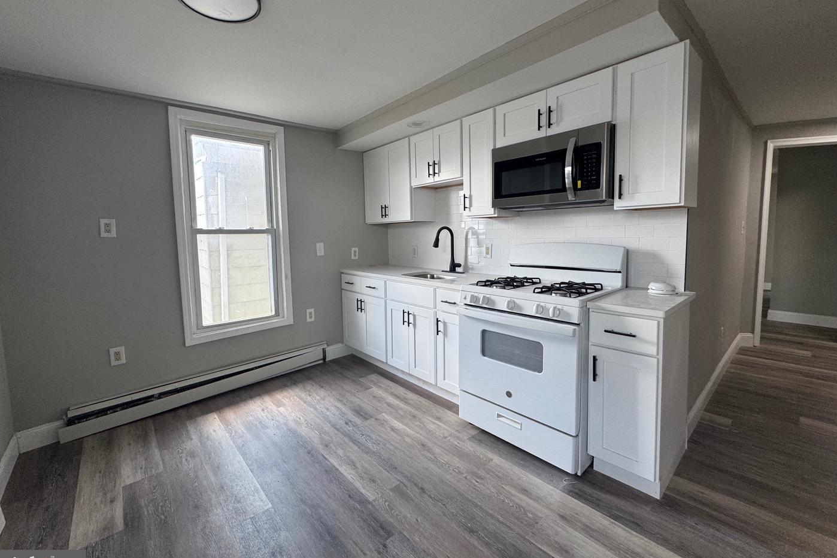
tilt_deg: -5.4
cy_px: 261
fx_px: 349
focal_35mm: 15
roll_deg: +1.9
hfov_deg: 100.4
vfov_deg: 77.2
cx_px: 412
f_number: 2.2
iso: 125
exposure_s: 1/120
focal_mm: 2.22
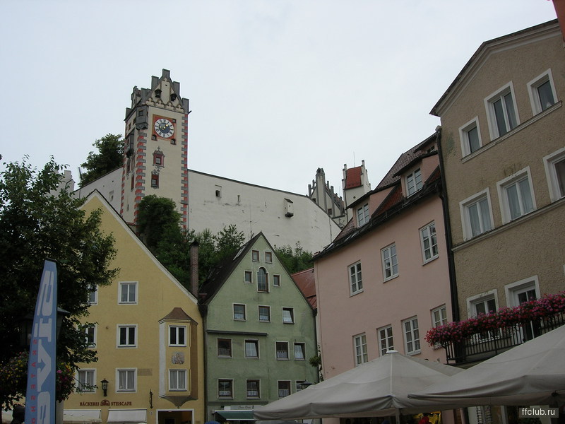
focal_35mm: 38
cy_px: 212
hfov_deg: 49.0
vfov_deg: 37.7
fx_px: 620
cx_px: 282
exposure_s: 1/263
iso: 64
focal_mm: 7.8
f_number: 4.8
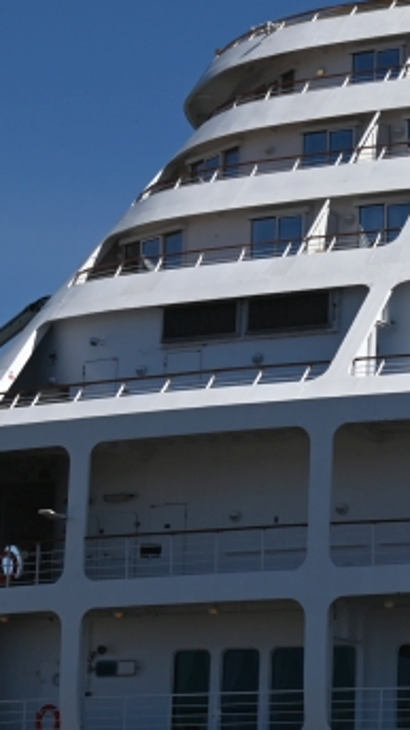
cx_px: 831
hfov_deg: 9.1
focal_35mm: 125
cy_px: 500
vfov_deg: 17.1
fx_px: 2421
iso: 100
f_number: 8
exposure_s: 1/500
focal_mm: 40
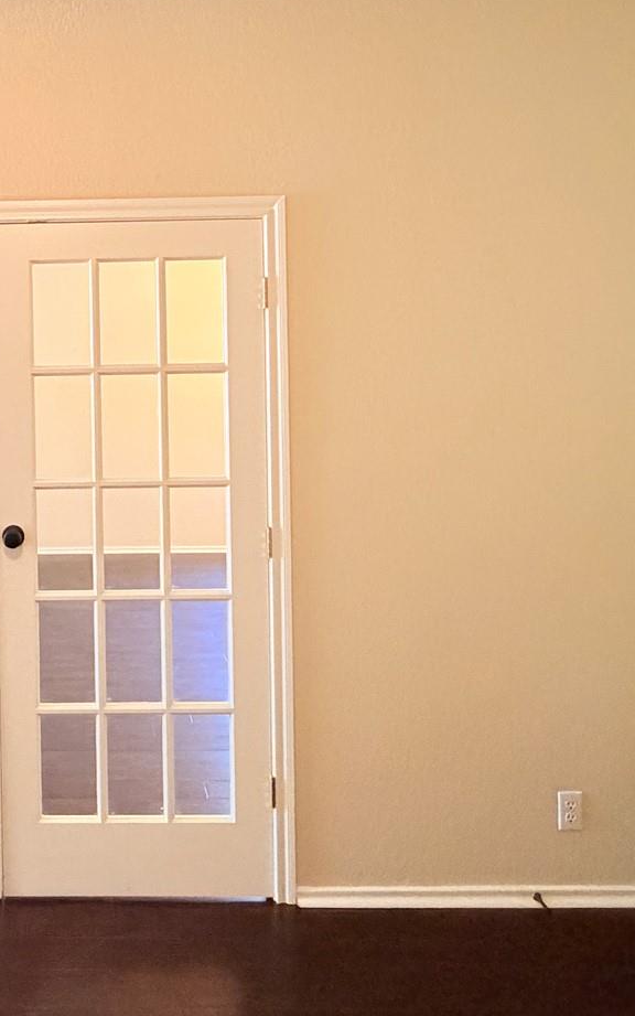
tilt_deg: -0.2
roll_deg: +0.8
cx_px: 71
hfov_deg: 36.1
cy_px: 345
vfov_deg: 57.0
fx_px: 913
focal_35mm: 33
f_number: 2.2
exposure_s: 1/60
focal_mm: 2.22
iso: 800
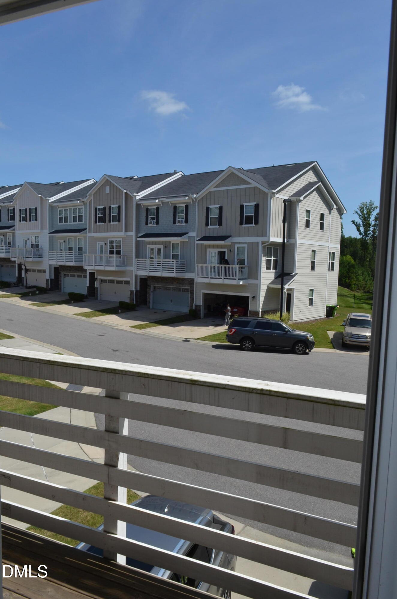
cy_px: 300
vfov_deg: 67.5
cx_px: 198
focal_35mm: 27
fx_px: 449
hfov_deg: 47.7
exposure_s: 1/500
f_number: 11
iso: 400
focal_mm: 18
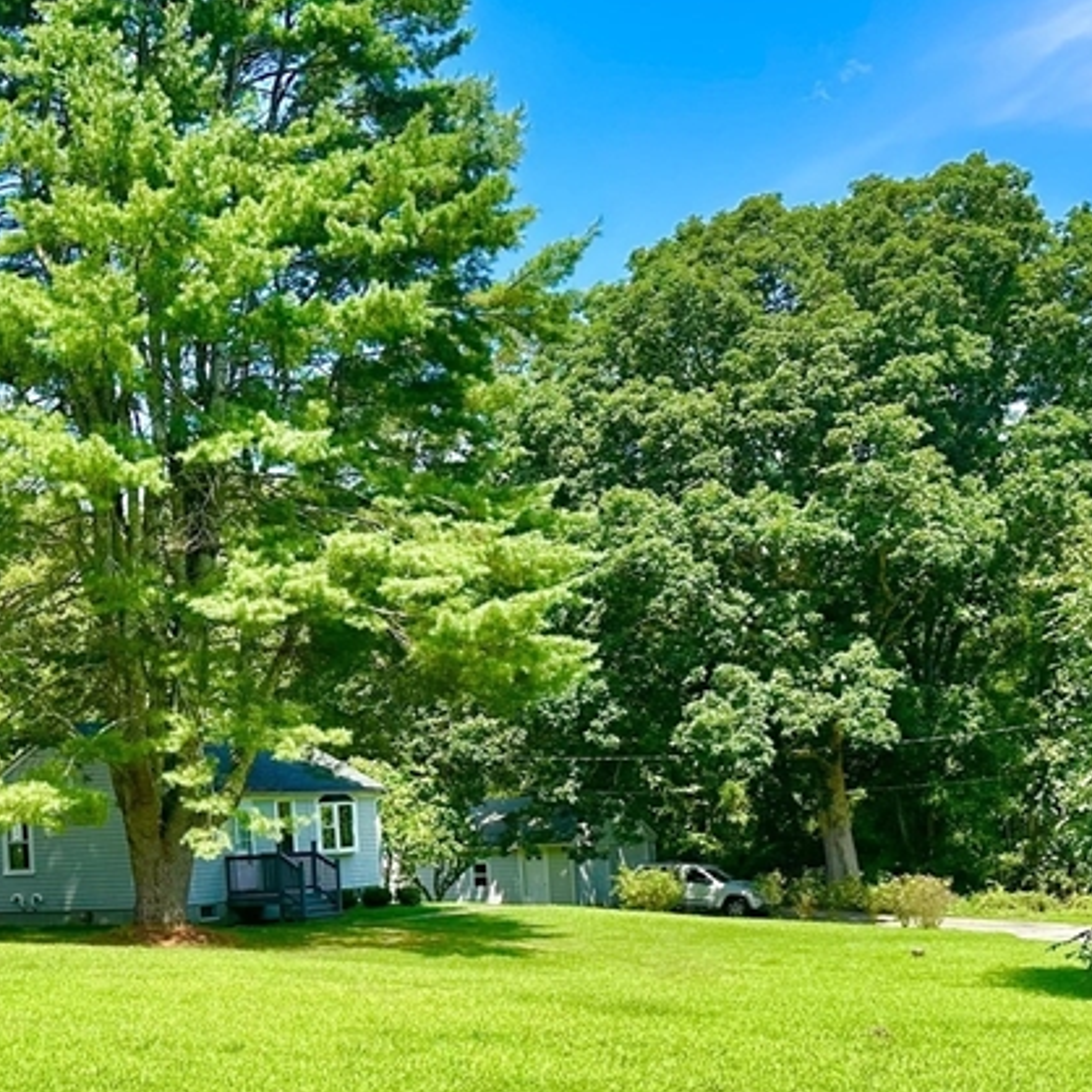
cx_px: 86
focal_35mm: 52
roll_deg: +2.8
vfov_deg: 32.1
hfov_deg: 31.1
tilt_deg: +0.0
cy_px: 839
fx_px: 1856
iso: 80
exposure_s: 1/2155
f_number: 1.78
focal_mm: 6.86
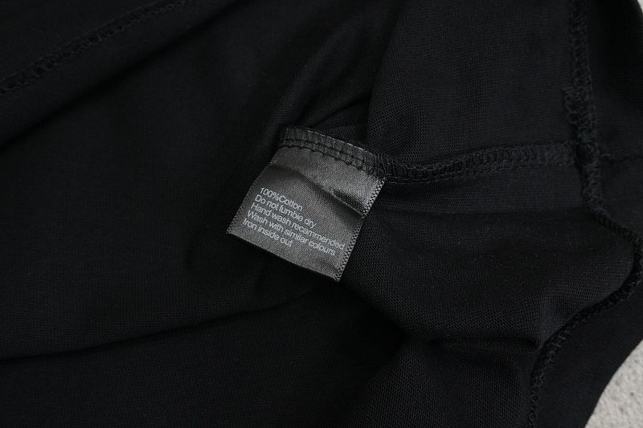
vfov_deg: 31.9
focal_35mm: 42
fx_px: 750
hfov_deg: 46.4
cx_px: 322
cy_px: 214
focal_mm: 28
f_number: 8
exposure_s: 1/160
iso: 1000
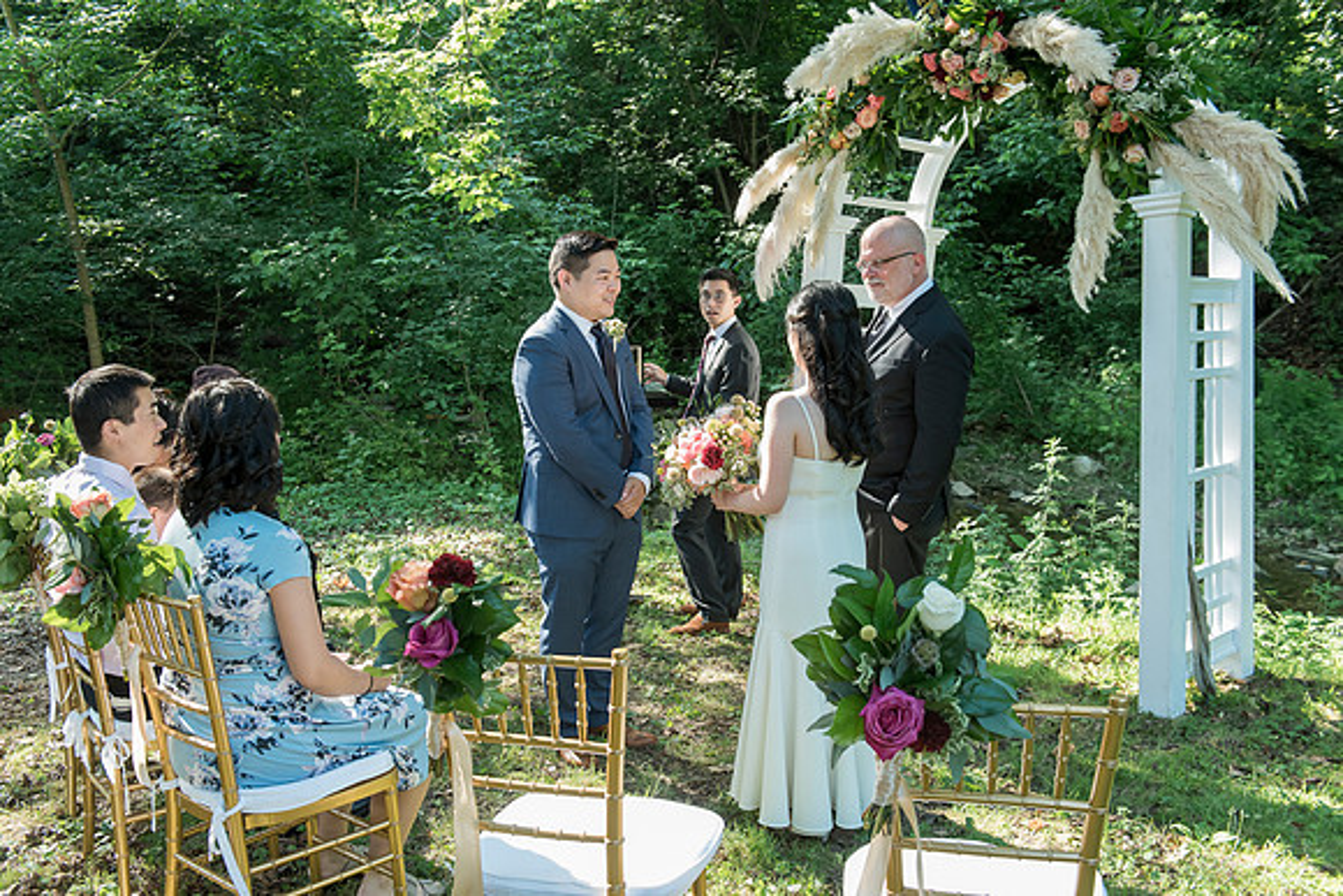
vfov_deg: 37.9
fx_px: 1306
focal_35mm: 35
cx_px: 672
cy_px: 448
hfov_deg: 54.4
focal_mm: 35
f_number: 4.5
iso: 1000
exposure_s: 1/250
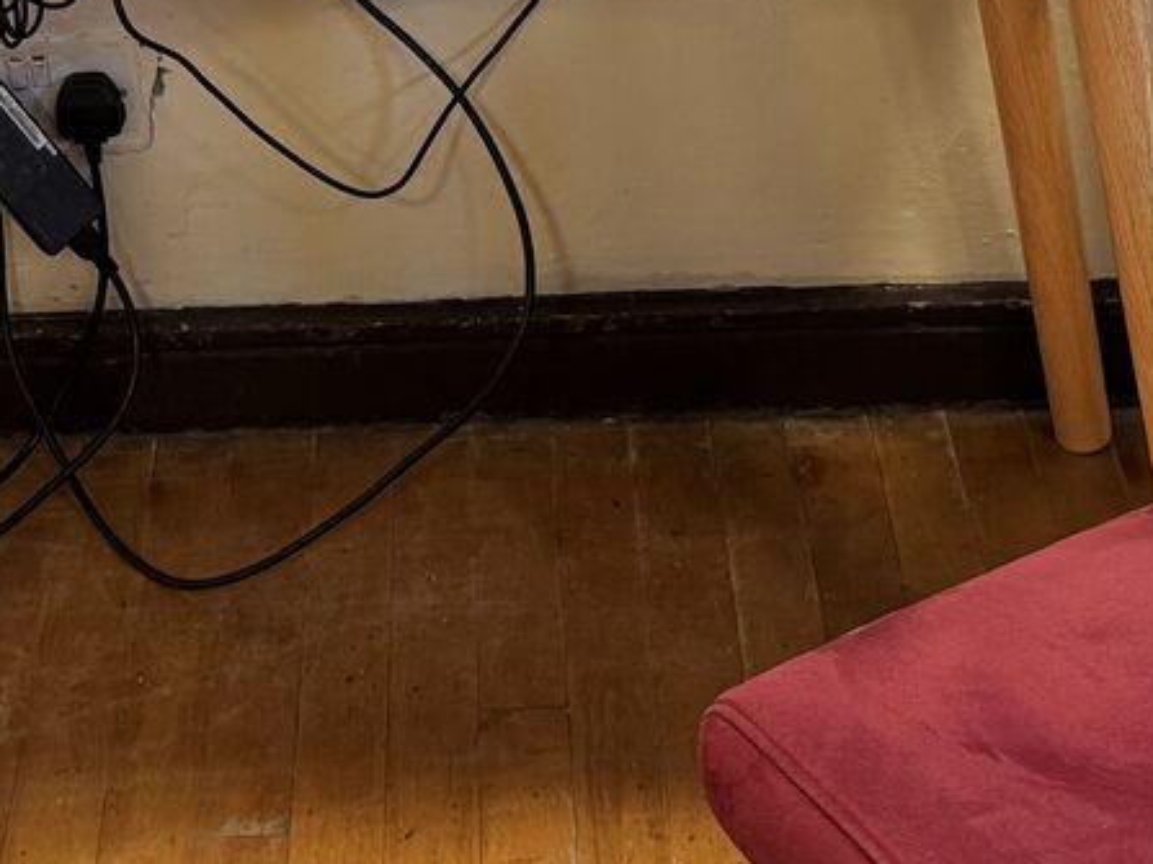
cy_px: -101
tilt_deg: -27.3
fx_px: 2864
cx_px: 529
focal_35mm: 86
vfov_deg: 16.6
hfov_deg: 22.8
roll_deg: +1.2
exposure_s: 1/50
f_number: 1.78
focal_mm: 6.76
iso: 320
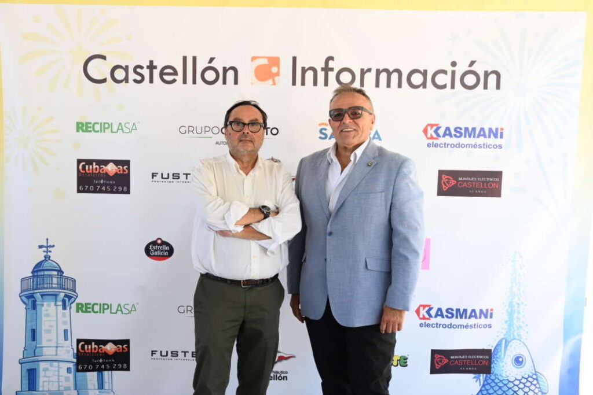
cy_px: 198
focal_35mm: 39
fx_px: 642
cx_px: 296
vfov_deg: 34.2
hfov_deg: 49.5
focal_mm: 39
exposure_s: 1/125
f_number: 5
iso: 400
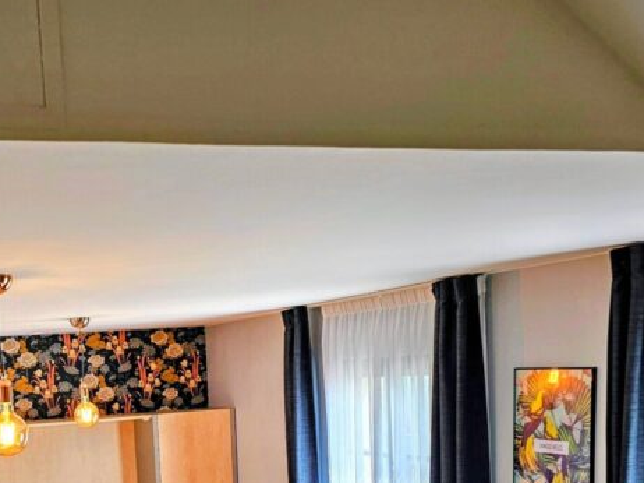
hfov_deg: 36.3
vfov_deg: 26.7
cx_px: 134
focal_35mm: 51
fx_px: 948
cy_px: 503
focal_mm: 6.3
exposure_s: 1/100
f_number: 1.7
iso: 32
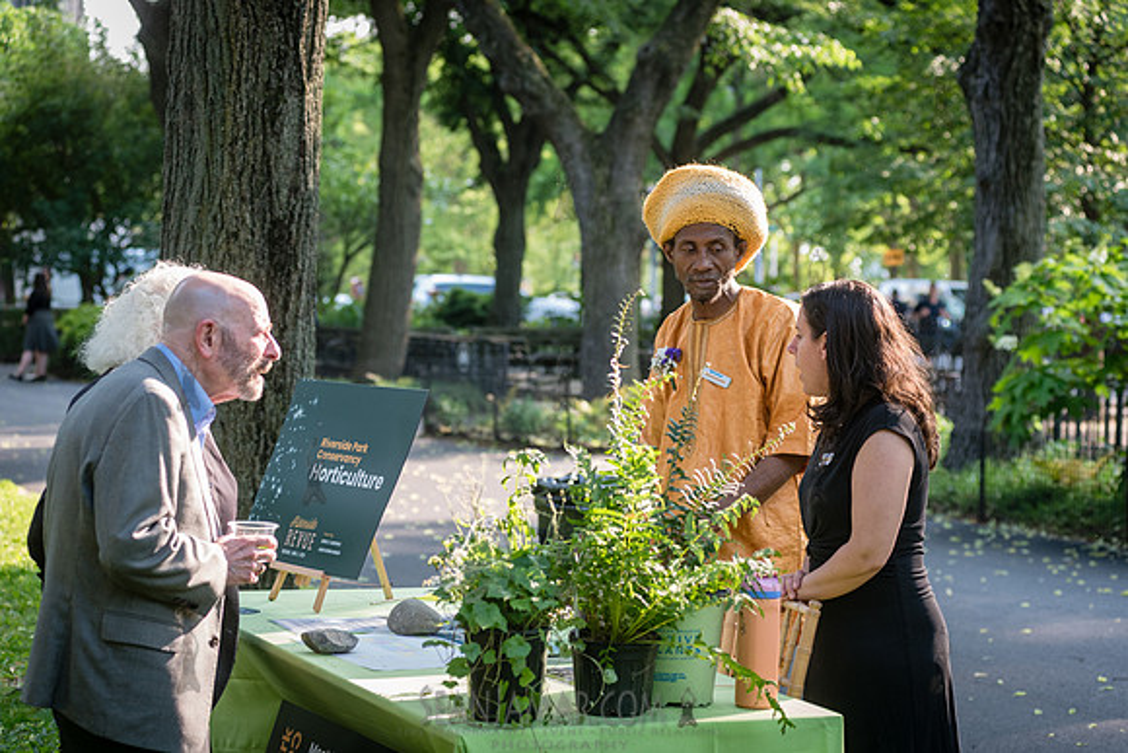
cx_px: 564
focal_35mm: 80
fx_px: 2518
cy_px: 376
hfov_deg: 25.2
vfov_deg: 17.0
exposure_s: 1/200
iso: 500
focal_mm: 80
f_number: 4
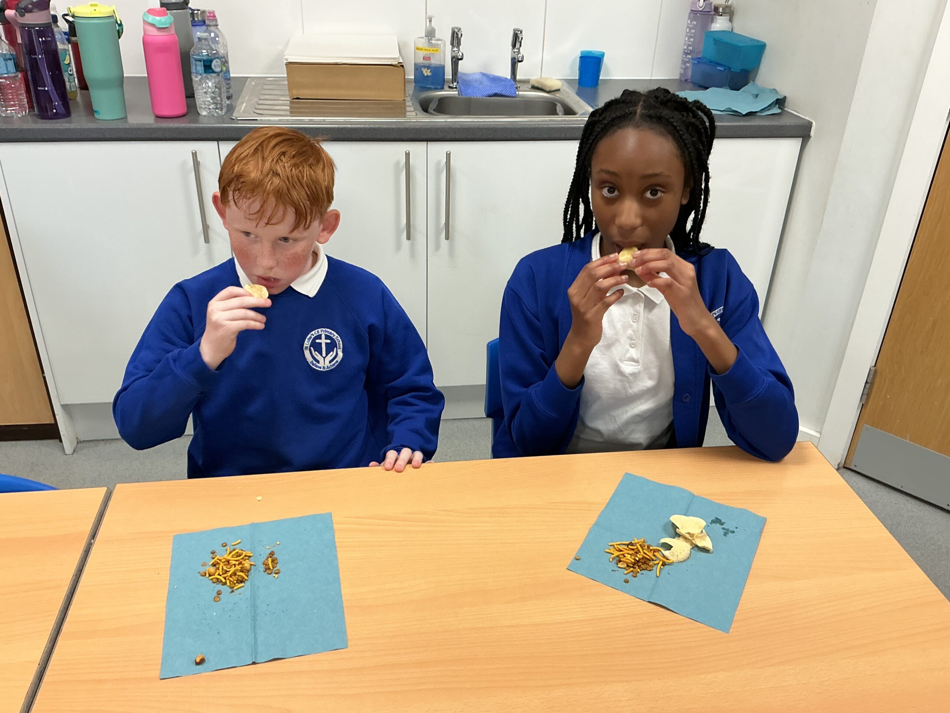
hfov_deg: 61.7
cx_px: 475
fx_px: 796
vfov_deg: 48.2
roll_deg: -2.1
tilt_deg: -29.3
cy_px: 356
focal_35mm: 29
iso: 80
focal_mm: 3
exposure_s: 1/50
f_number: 1.8
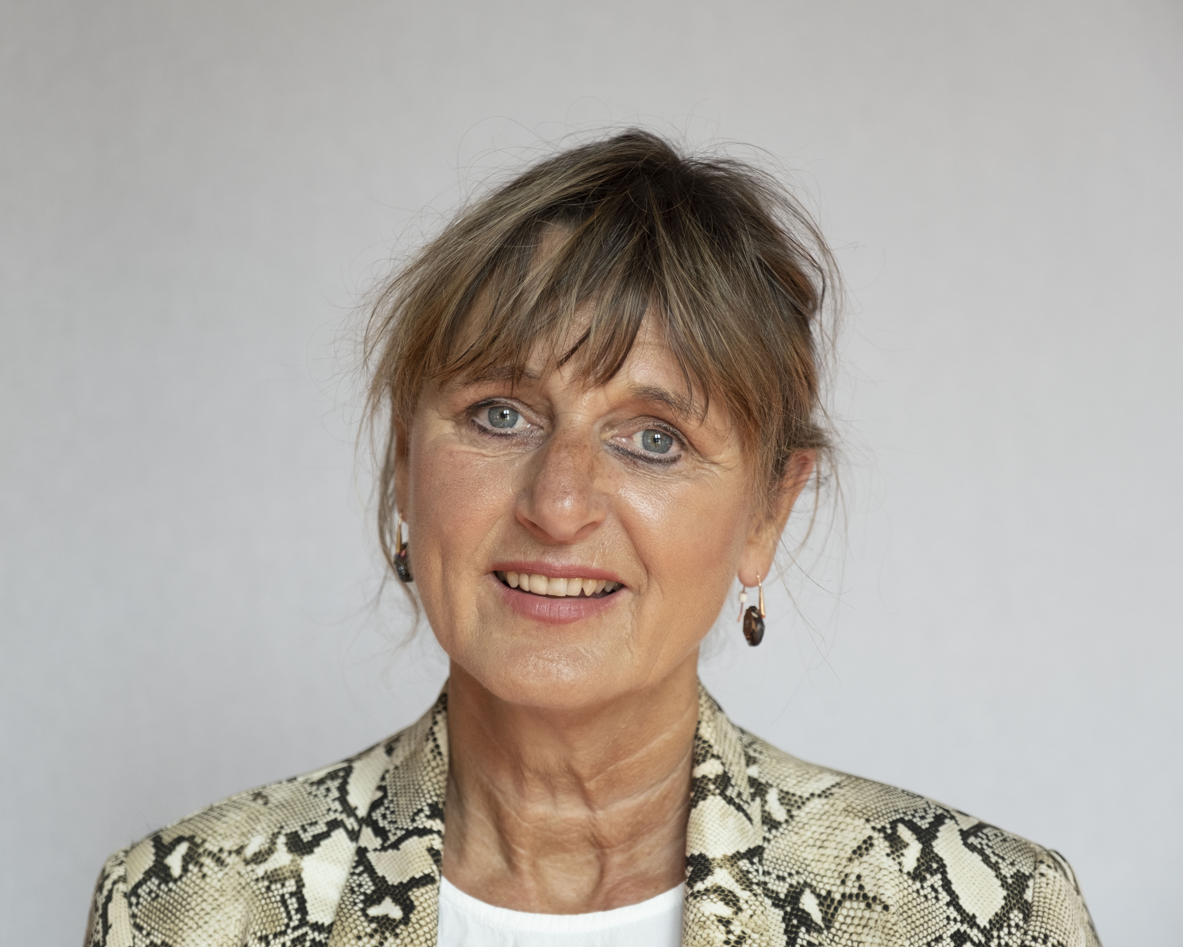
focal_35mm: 87
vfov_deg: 17.7
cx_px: 537
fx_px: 3046
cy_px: 475
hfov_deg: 22.0
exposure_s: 1/160
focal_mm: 51.6
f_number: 2.8
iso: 320
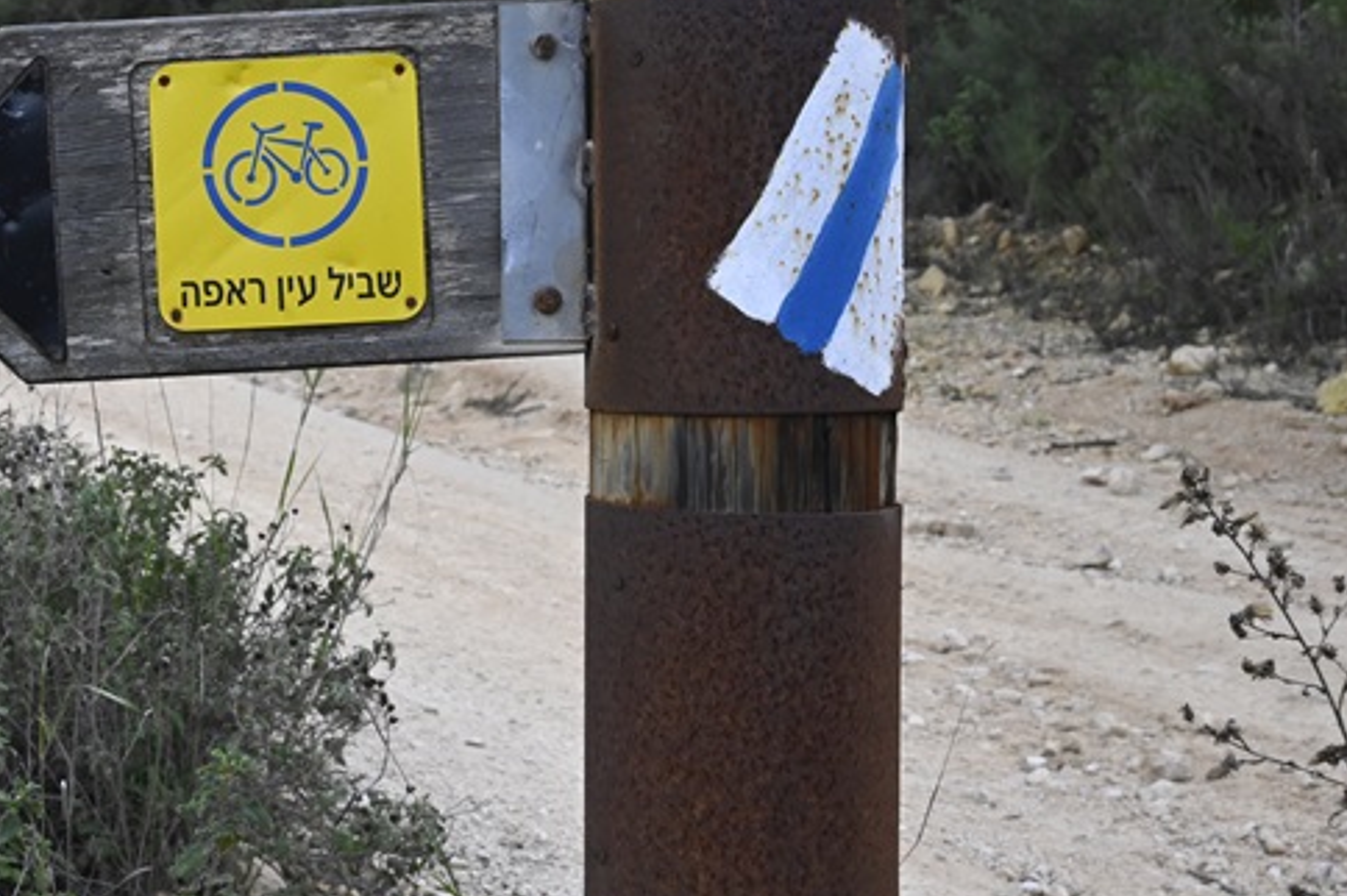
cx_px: 278
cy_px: 295
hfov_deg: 23.3
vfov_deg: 15.8
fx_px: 3216
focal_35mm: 86
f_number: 14
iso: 3200
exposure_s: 1/800
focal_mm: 52
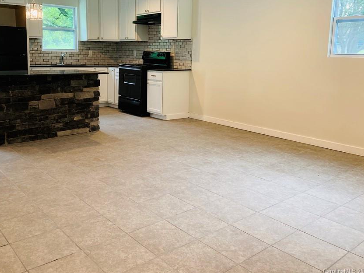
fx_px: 336
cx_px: 149
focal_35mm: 32
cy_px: 107
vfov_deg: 43.9
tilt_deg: -9.3
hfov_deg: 56.5
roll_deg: -1.5
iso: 80
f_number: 1.8
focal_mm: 4.25
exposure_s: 1/60
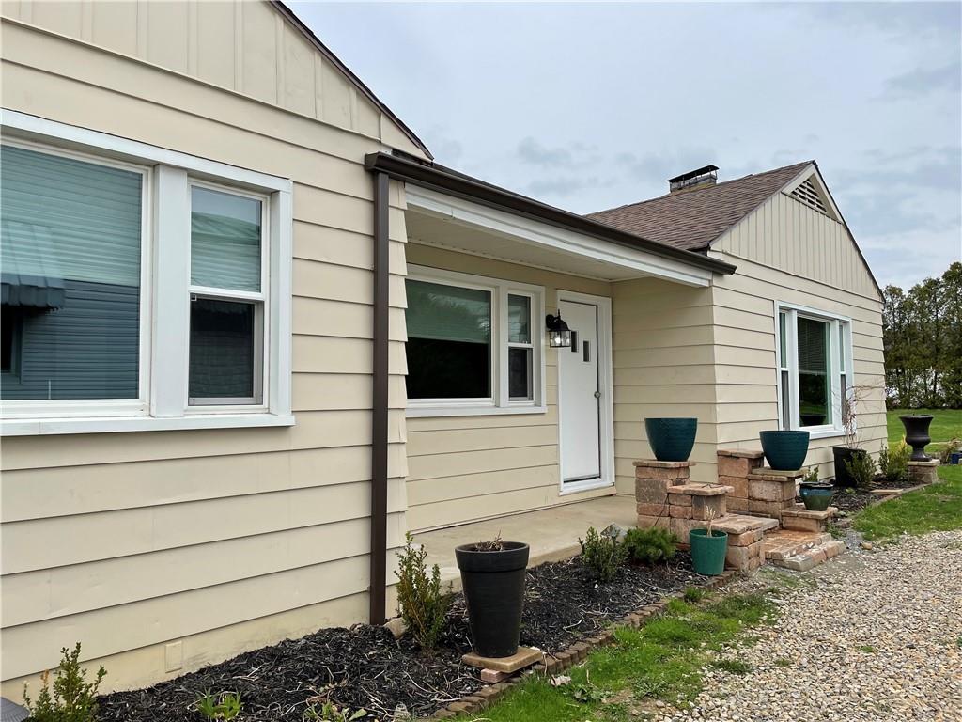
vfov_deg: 53.1
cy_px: 361
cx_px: 481
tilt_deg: +3.4
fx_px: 723
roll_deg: +0.5
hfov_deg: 67.3
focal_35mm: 26
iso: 32
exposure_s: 1/2882
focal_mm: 4.2
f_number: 1.6
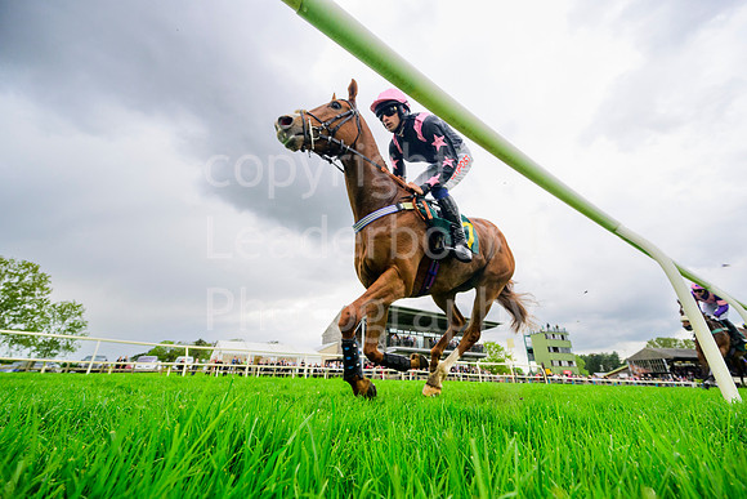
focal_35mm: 14
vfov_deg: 81.2
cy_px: 250
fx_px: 291
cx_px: 374
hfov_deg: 104.2
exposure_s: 1/2000
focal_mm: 14
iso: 1250
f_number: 5.6
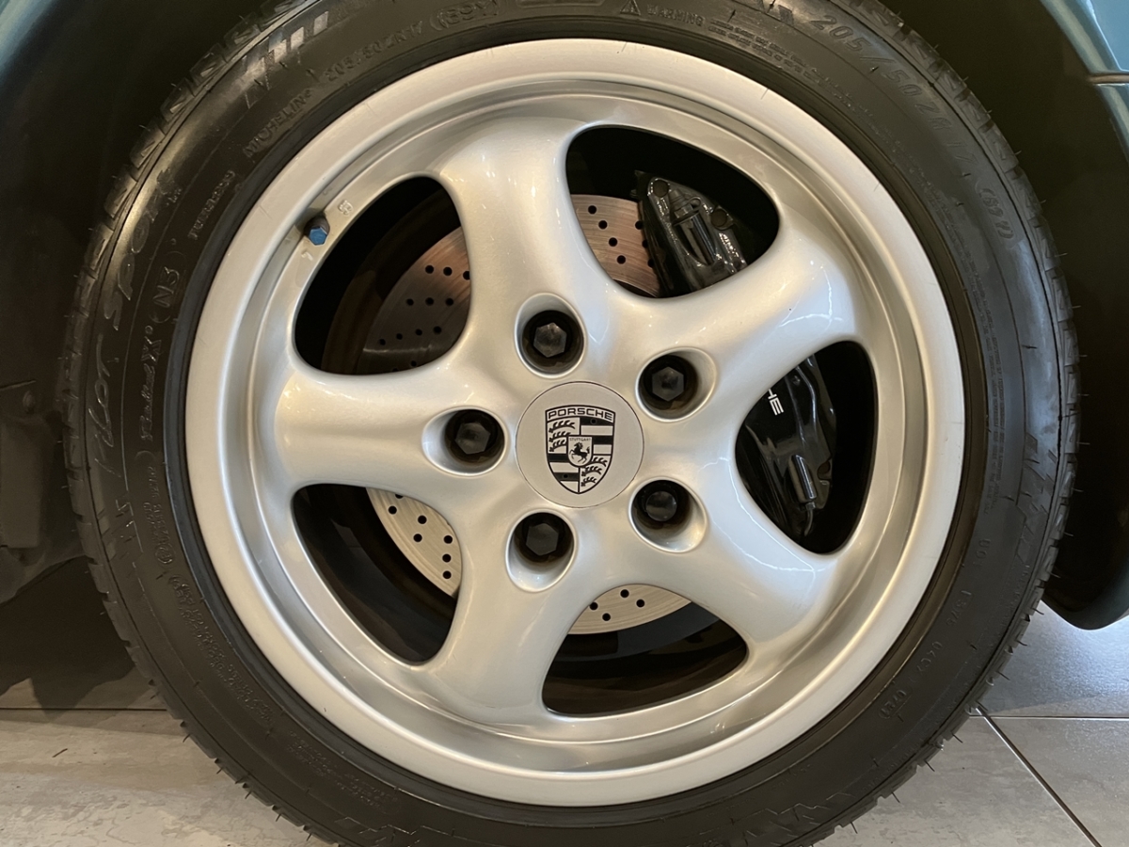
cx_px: 564
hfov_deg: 63.4
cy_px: 424
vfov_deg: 49.7
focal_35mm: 28
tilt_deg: -8.7
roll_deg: -1.9
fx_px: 913
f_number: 1.8
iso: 125
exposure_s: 1/50
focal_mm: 3.99
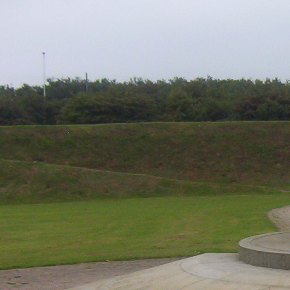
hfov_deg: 16.8
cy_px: 185
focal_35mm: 98
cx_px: 374
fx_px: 929
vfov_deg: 17.7
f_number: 2.76
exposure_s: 1/979
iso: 100
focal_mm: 5.54
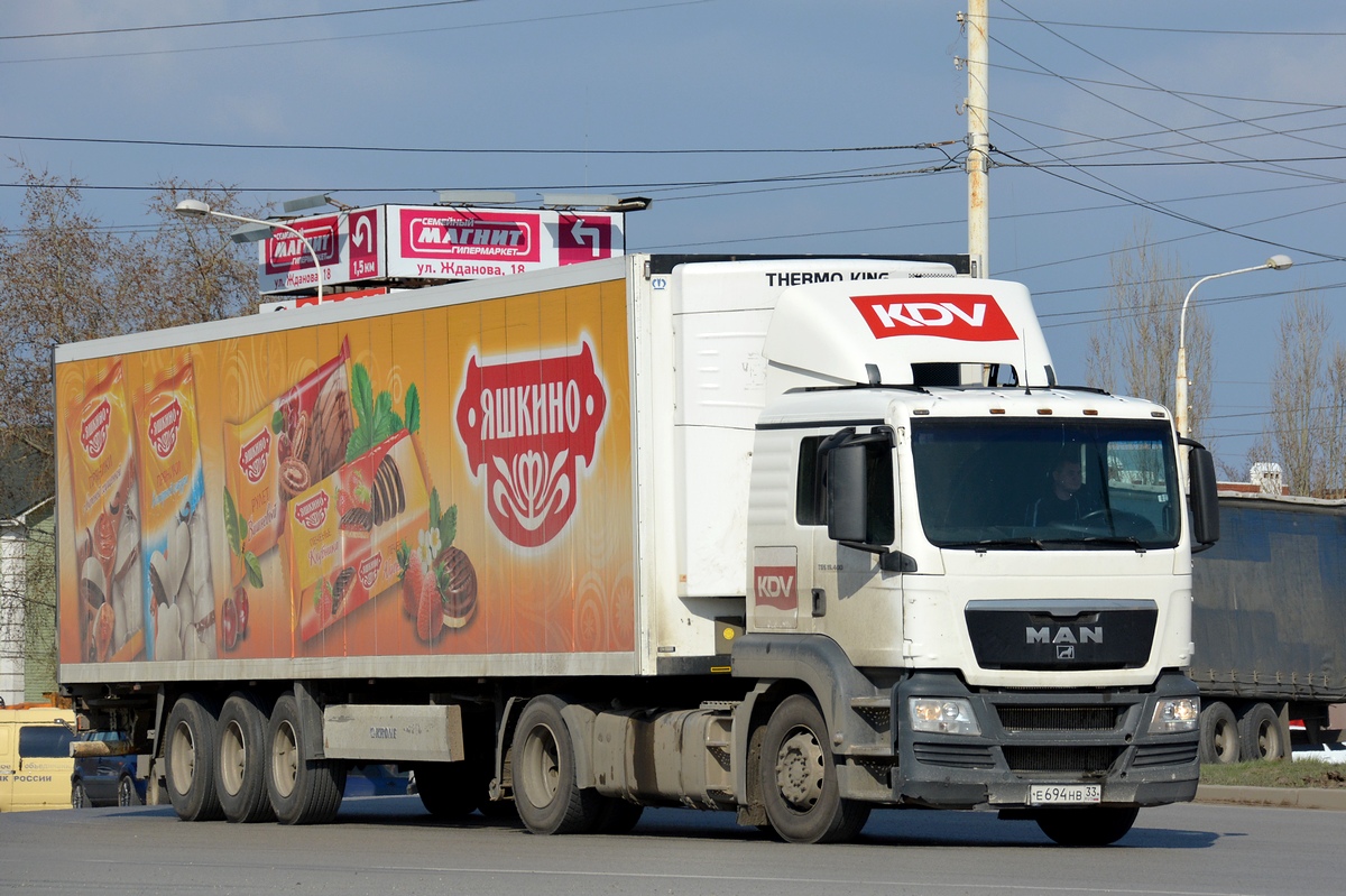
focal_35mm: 158
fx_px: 5886
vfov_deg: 8.7
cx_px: 673
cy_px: 448
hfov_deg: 13.0
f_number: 8
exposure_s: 1/2000
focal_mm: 105
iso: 400
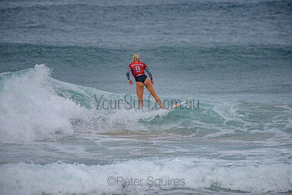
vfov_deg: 2.8
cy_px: 98
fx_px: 4056
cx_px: 146
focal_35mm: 500
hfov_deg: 4.1
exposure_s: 1/2000
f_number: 5.6
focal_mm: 500
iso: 180
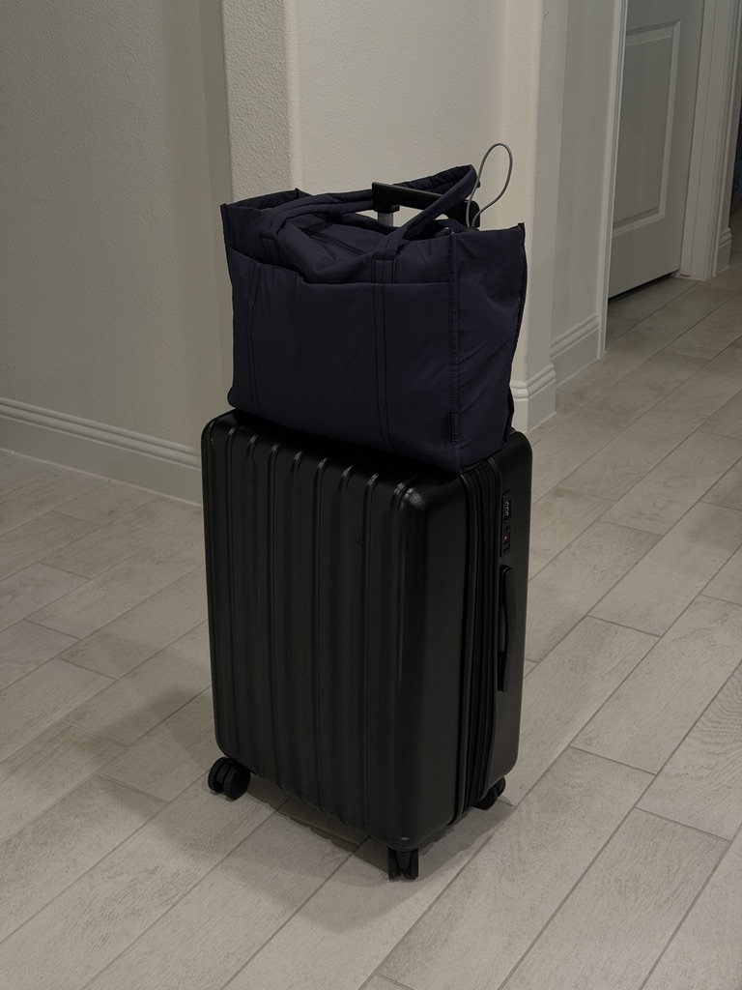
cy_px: 495
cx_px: 371
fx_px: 1372
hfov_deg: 30.3
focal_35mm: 48
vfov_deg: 39.7
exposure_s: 1/60
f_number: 1.78
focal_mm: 6.76
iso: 125
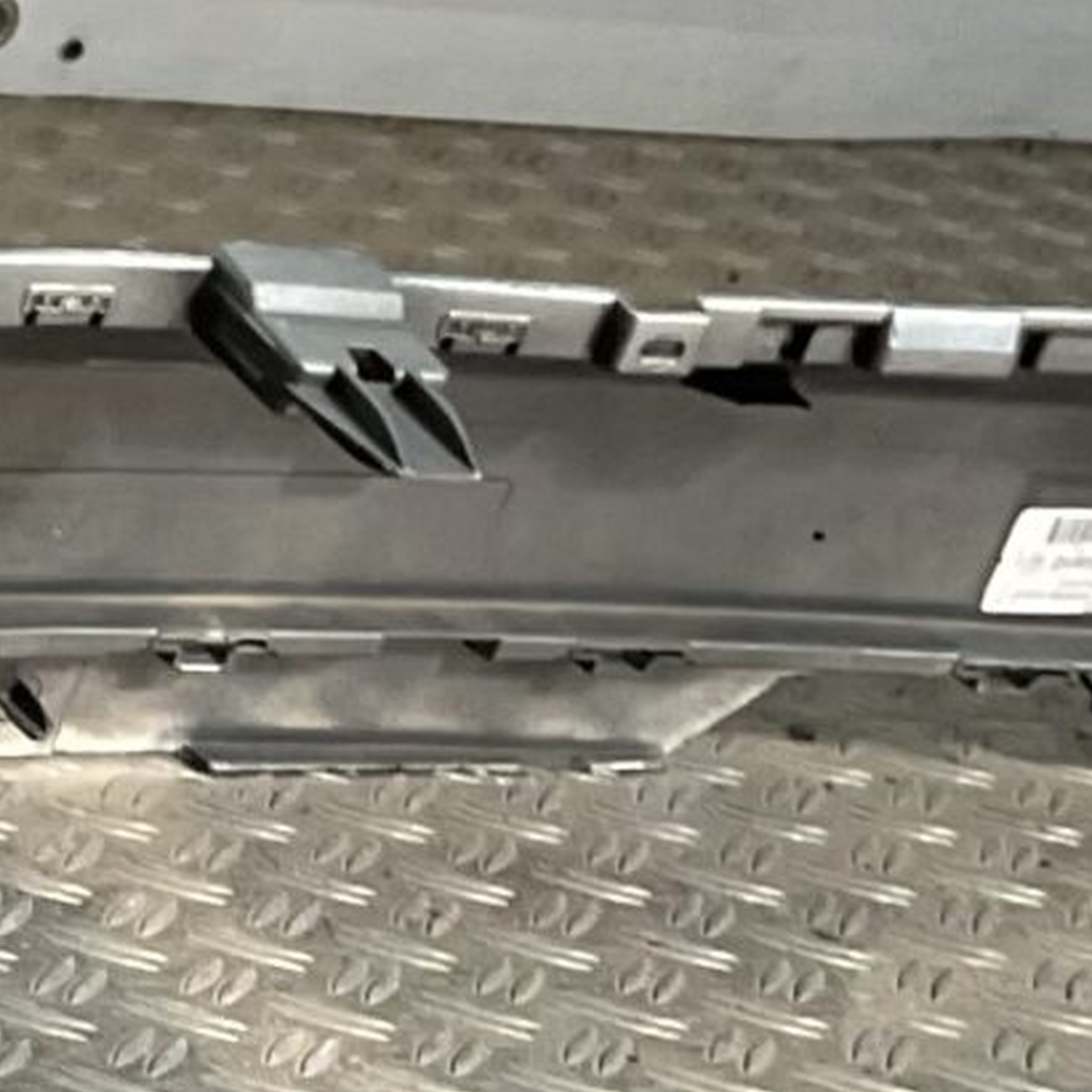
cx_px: -1238
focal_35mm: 160
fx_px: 5710
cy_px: 1382
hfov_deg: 10.0
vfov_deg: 10.7
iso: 16
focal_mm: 3
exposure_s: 1/495
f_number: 1.8
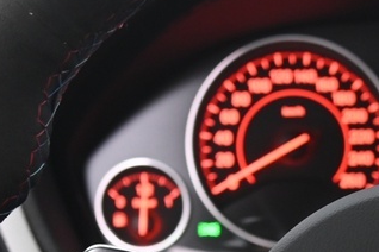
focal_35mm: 153
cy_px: 396
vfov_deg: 8.7
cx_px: 417
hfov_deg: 13.2
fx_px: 1611
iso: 1000
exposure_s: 1/8
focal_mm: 30
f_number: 4
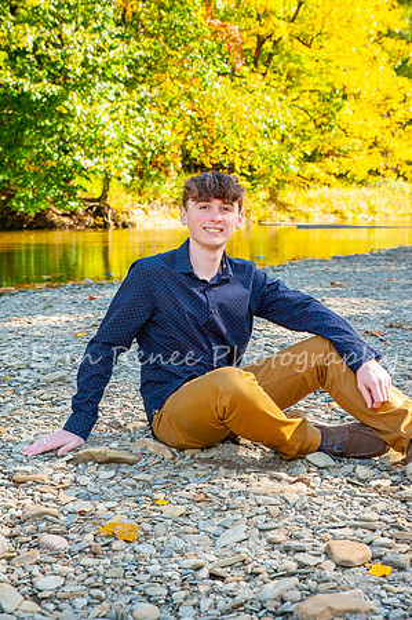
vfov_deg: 35.7
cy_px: 310
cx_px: 206
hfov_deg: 24.1
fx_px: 963
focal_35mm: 56
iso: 400
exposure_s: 1/160
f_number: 7.1
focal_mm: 56
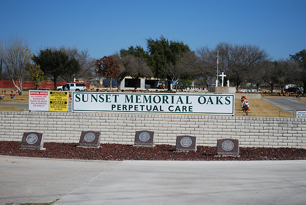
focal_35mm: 82
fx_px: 702
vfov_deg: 16.6
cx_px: 153
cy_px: 102
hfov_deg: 24.6
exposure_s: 1/160
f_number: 6.3
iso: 100
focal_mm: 55
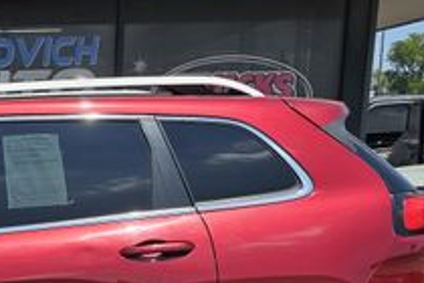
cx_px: -125
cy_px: 307
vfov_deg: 18.0
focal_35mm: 73
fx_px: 860
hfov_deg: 24.3
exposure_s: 1/852
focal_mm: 6.3
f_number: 1.7
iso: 12
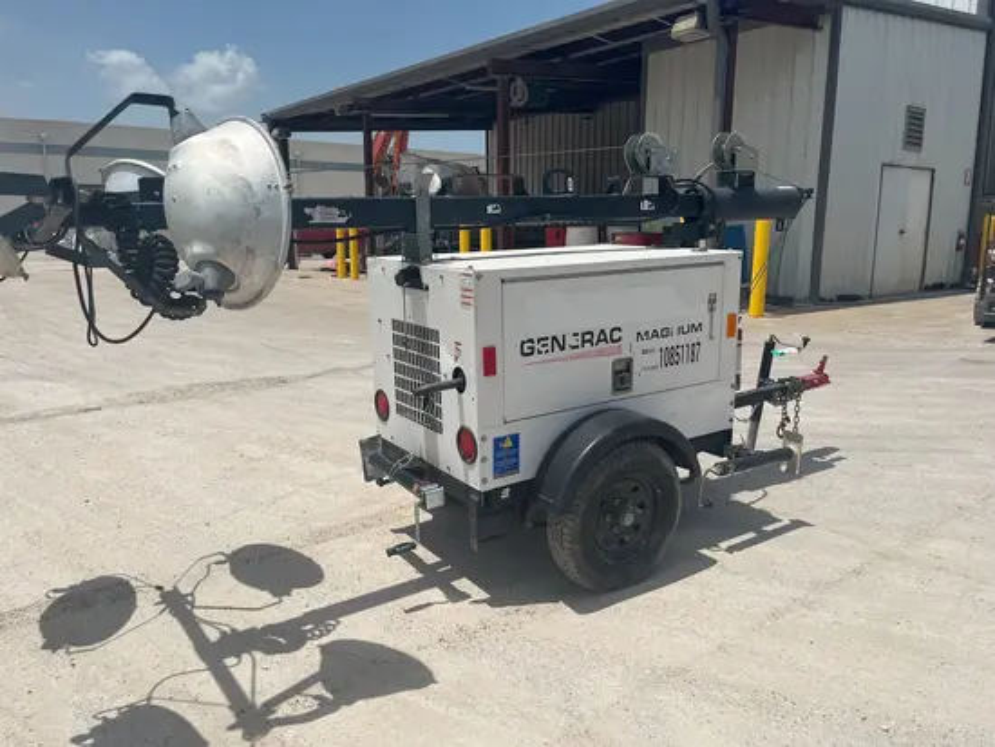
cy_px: 374
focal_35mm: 26
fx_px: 748
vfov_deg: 53.1
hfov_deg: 67.3
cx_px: 498
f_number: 1.6
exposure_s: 1/7353
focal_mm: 5.1
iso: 50
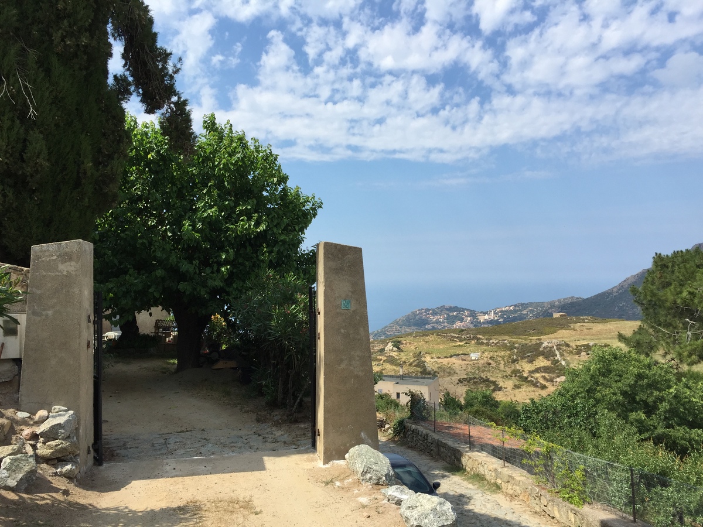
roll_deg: -0.2
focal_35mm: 29
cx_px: 352
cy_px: 264
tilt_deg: +2.0
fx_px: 589
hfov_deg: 61.7
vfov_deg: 48.2
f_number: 2.2
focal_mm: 4.15
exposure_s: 1/2083
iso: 32
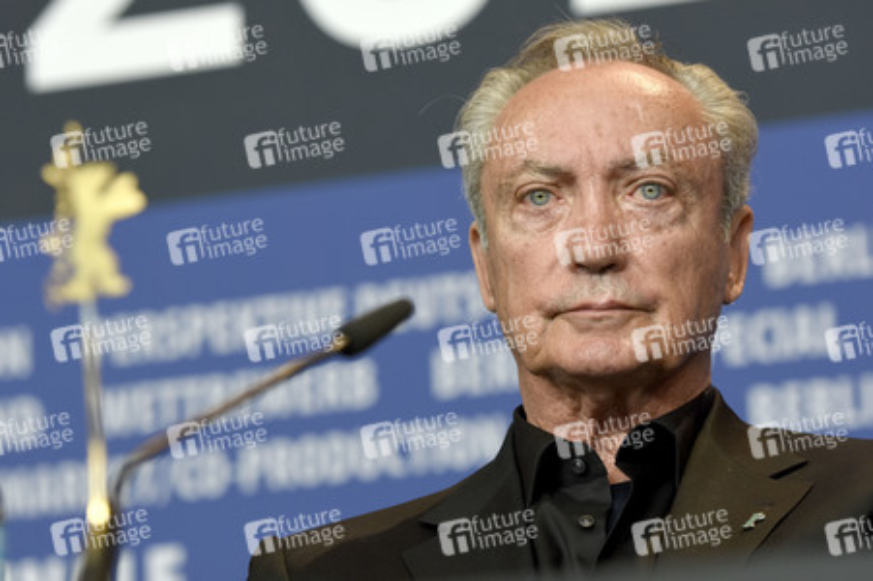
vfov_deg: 7.0
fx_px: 4725
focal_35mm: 195
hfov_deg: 10.6
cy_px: 290
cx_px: 436
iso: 640
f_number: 3.5
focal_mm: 130
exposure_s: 1/320
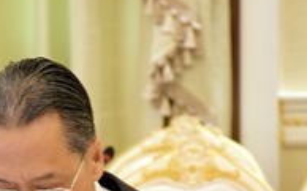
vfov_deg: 2.5
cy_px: 269
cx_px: 74
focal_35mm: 528
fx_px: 4415
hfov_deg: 4.0
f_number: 6.3
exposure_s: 1/30
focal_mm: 122
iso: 800
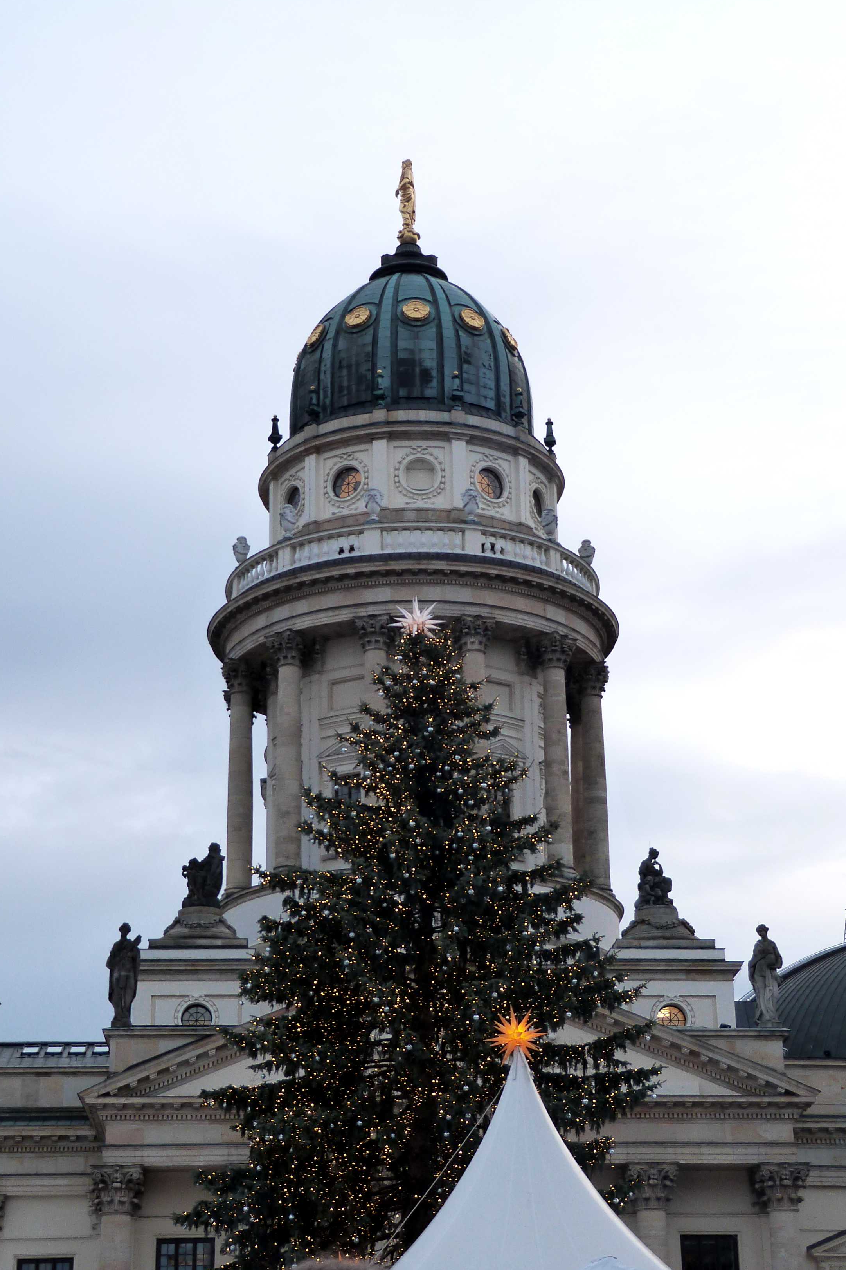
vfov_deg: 30.1
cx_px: 413
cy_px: 634
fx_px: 2362
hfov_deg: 20.3
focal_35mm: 67
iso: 200
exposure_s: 1/60
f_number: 3.3
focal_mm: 11.6
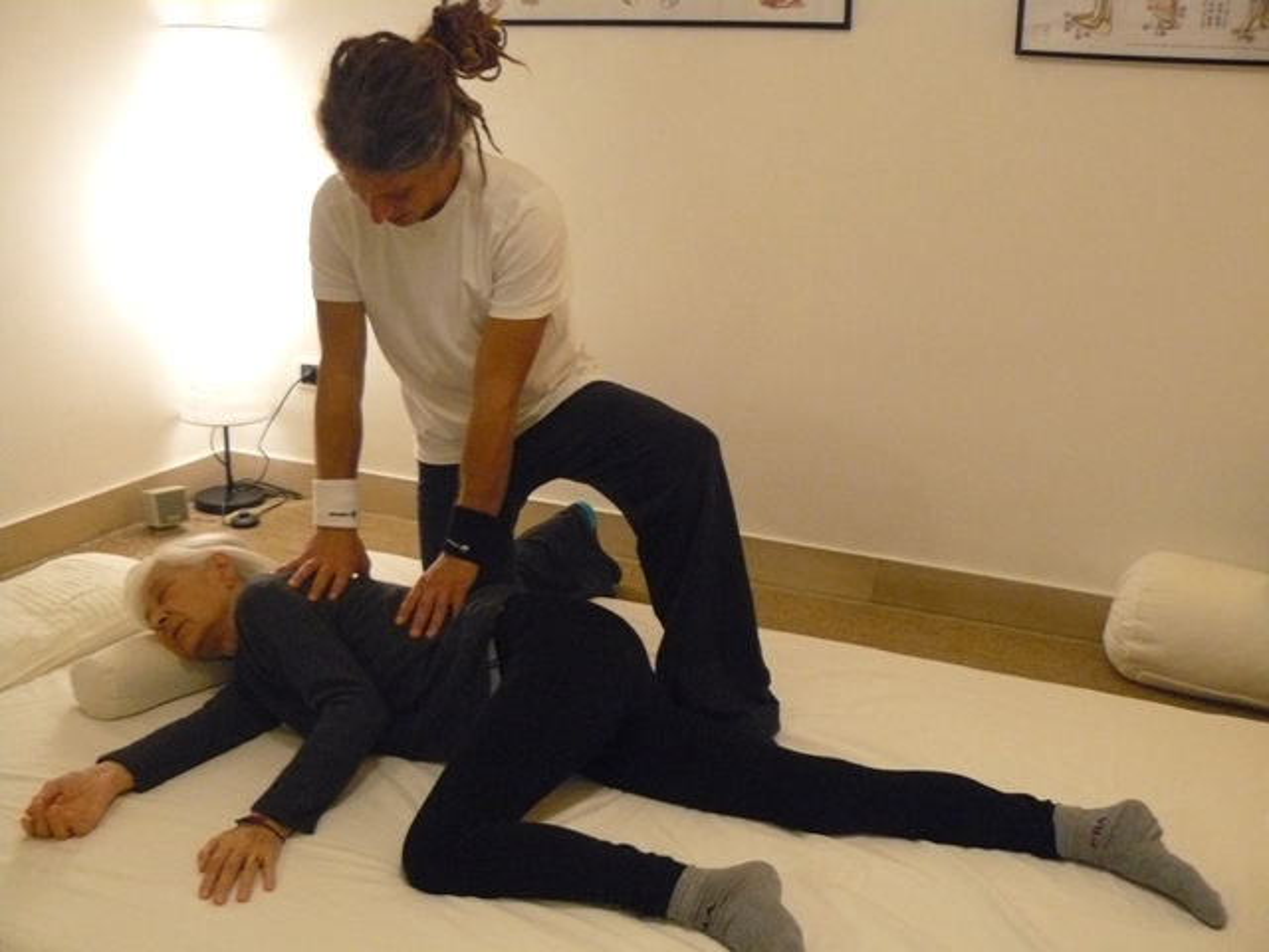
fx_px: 1320
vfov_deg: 39.7
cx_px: 634
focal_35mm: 36
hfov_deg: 51.4
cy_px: 476
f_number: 2.8
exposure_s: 1/15
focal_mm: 6
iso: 400
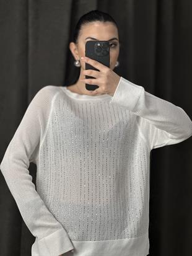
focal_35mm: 77
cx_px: 96
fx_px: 569
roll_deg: -0.8
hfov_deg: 19.1
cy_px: 128
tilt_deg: -21.6
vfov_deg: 25.3
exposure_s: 1/100
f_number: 2.8
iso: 125
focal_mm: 9
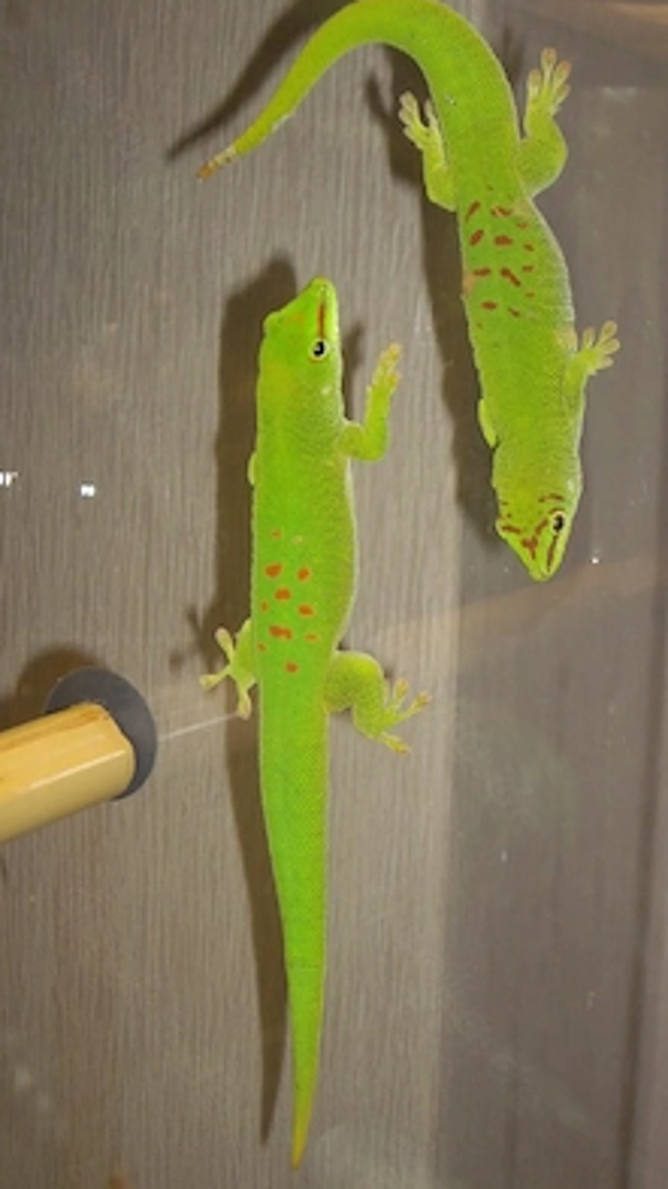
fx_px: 1921
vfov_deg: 34.4
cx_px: 438
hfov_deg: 19.7
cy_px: 587
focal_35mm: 61
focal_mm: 9
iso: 200
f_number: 3.3
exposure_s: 1/60
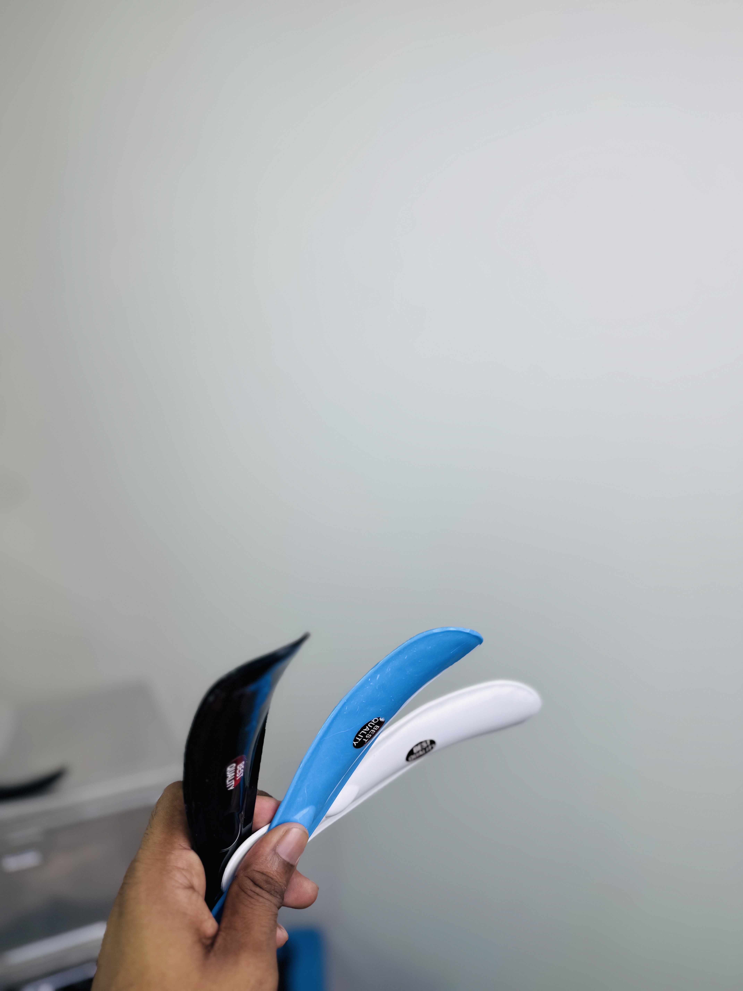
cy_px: 496
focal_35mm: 24
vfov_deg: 71.6
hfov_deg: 56.8
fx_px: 687
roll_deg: +0.0
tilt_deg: -11.6
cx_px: 372
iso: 64
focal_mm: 6.76
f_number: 1.78
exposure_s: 1/222
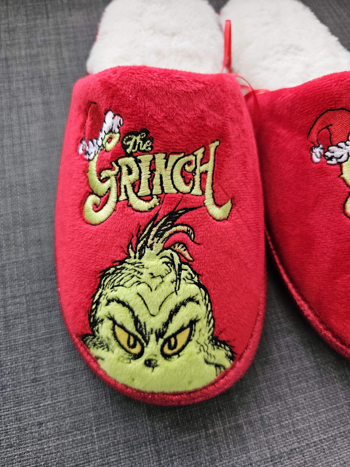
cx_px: 175
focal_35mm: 23
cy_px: 234
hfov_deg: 58.9
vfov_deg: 73.9
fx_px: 310
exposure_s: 1/51
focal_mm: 6.3
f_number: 1.7
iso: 200
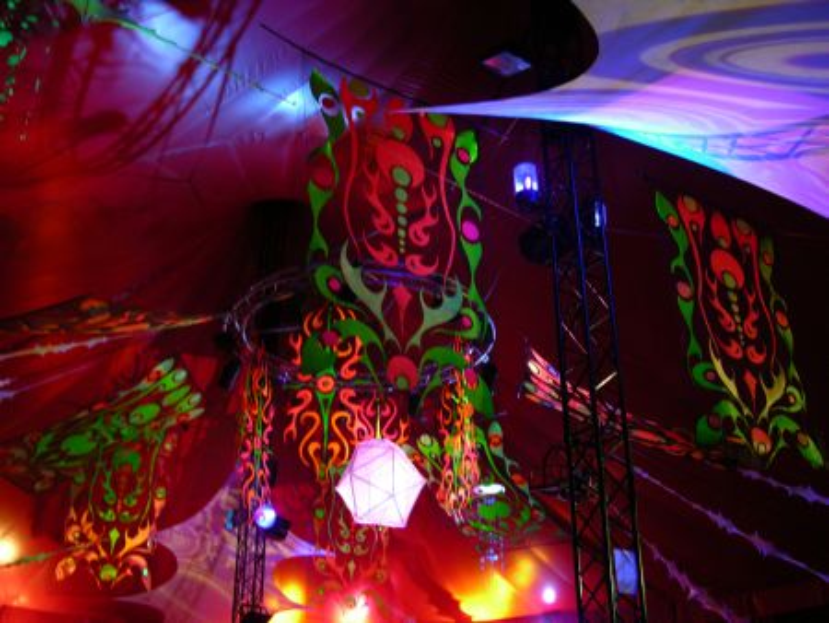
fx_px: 839
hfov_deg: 52.6
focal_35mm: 35
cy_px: 312
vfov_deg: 40.7
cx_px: 414
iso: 200
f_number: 2.8
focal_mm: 8.9
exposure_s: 1.34
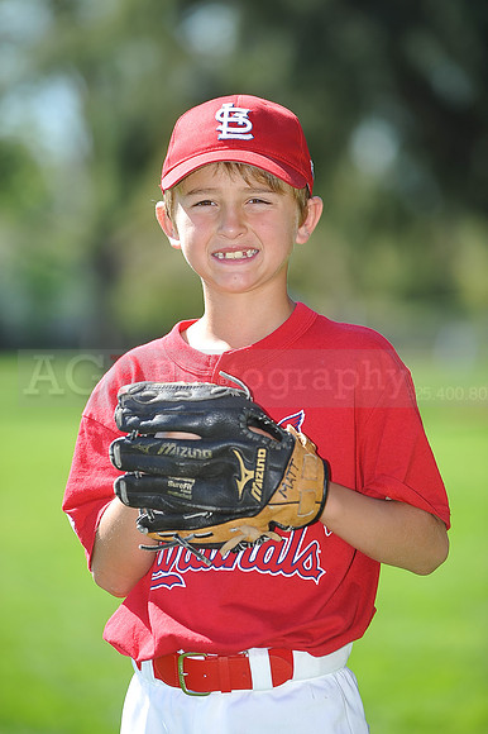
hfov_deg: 6.9
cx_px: 244
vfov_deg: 10.3
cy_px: 367
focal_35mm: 200
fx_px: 4071
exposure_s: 1/640
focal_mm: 200
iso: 200
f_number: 4.5
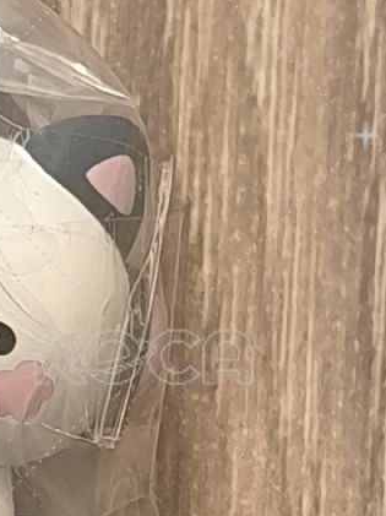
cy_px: 429
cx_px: -76
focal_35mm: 210
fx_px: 3127
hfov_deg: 7.0
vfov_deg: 9.4
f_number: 1.65
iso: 1250
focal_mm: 6.14
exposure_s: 1/40
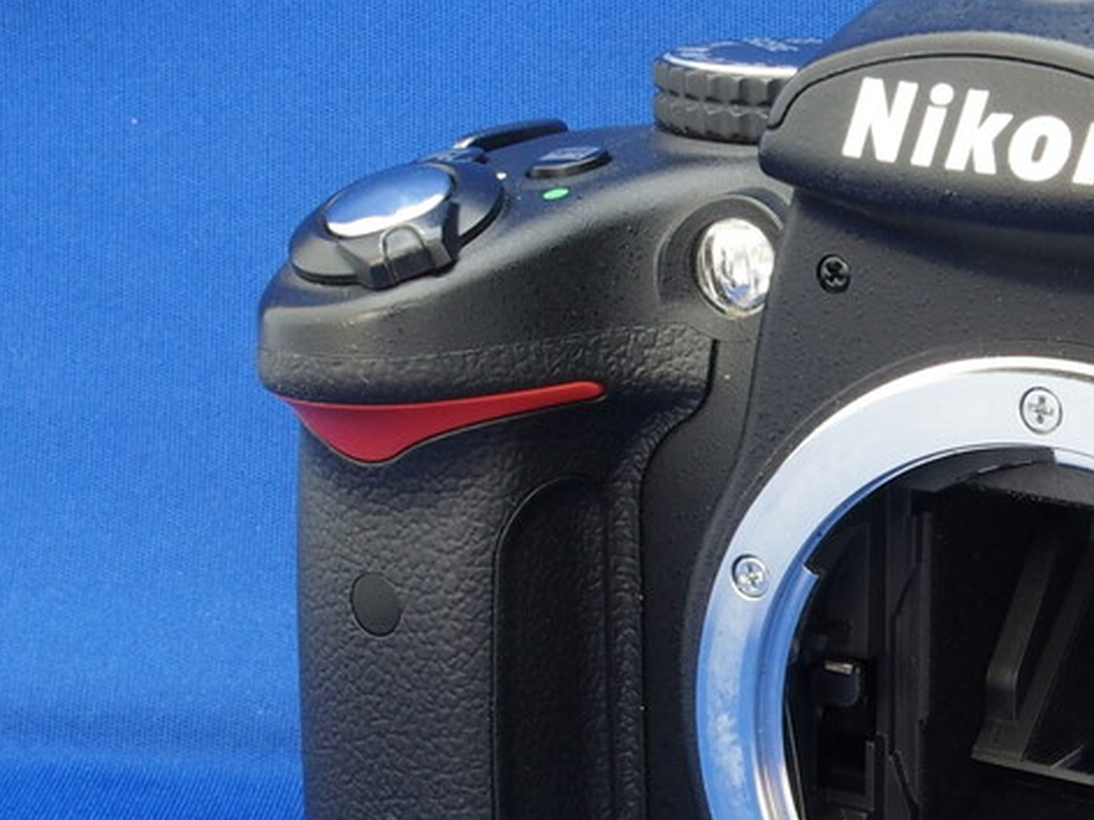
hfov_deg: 21.3
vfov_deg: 16.4
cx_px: 1062
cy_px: 716
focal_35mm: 89
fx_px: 2813
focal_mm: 7.4
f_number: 8
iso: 100
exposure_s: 2
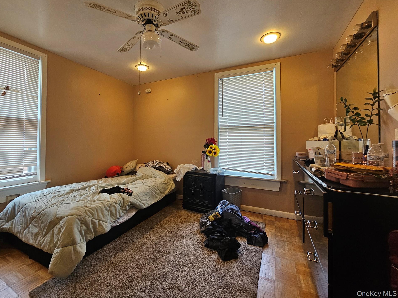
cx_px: 185
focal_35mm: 14
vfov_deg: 85.5
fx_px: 161
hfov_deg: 101.9
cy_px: 138
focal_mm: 2.2
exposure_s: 1/60
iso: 250
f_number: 2.2
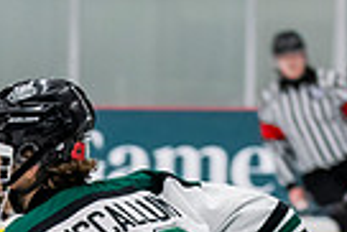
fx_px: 3869
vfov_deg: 3.4
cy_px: 392
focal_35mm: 401
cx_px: 104
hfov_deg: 5.1
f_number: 3.2
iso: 2000
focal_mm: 80
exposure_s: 1/640
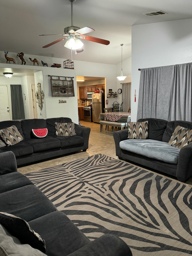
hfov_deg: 56.8
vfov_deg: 71.6
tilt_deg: -10.4
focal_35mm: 24
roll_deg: +1.2
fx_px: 177
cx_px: 96
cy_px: 128
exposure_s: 1/60
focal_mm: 6.76
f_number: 1.78
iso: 500
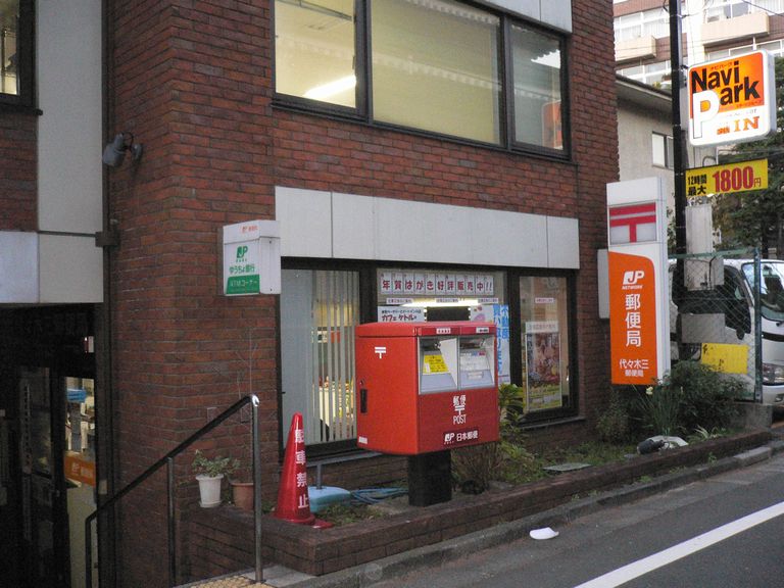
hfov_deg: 52.6
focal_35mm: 35
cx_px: 392
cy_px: 294
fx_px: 793
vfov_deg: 40.7
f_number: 2.8
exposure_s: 1/60
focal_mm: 5.8
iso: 400
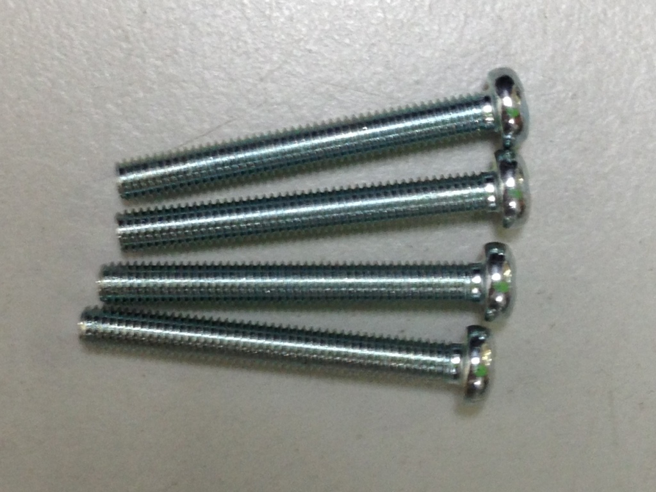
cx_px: 328
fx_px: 625
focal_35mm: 33
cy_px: 246
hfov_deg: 55.4
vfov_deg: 42.9
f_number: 2.4
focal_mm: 4.12
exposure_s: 1/20
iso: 80
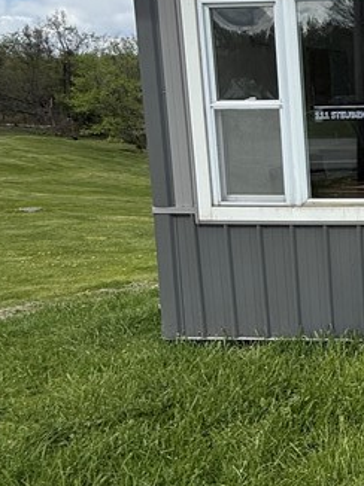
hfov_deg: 24.8
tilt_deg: -4.0
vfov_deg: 42.5
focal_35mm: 44
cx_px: 555
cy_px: 168
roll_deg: -1.5
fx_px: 618
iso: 50
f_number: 2.2
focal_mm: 2.22
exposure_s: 1/1368
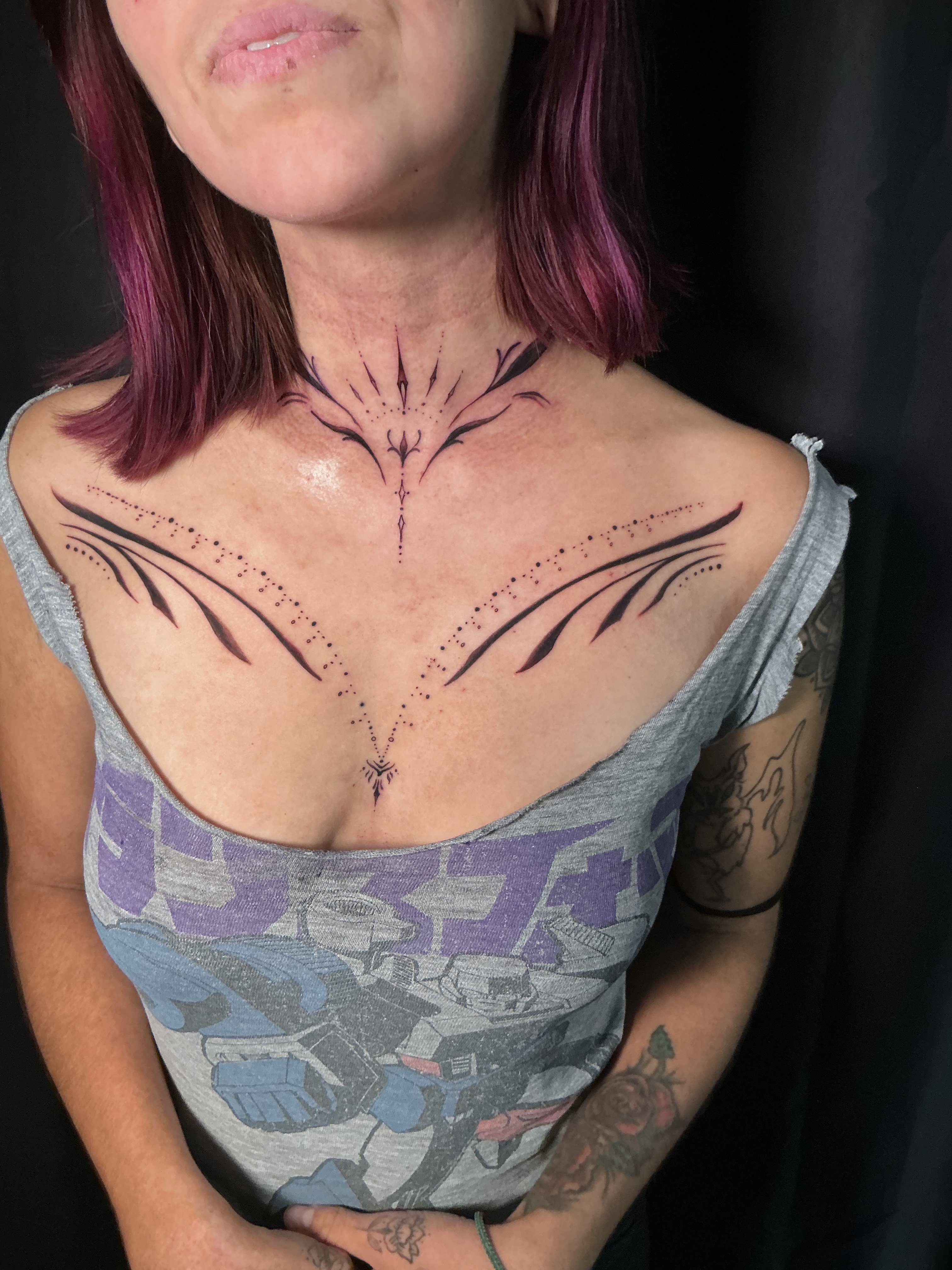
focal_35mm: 28
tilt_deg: -25.5
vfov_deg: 63.4
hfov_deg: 49.7
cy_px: 635
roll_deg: -0.8
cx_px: 476
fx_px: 1027
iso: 64
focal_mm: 3
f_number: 1.8
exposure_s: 1/60
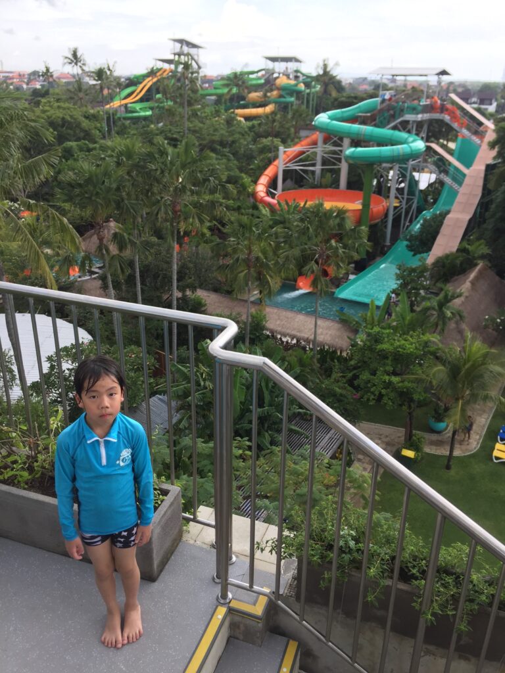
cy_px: 336
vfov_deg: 61.7
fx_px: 564
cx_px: 252
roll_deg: -0.6
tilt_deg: -23.1
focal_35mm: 29
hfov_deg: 48.2
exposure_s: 1/231
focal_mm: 4.15
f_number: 2.2
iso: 32
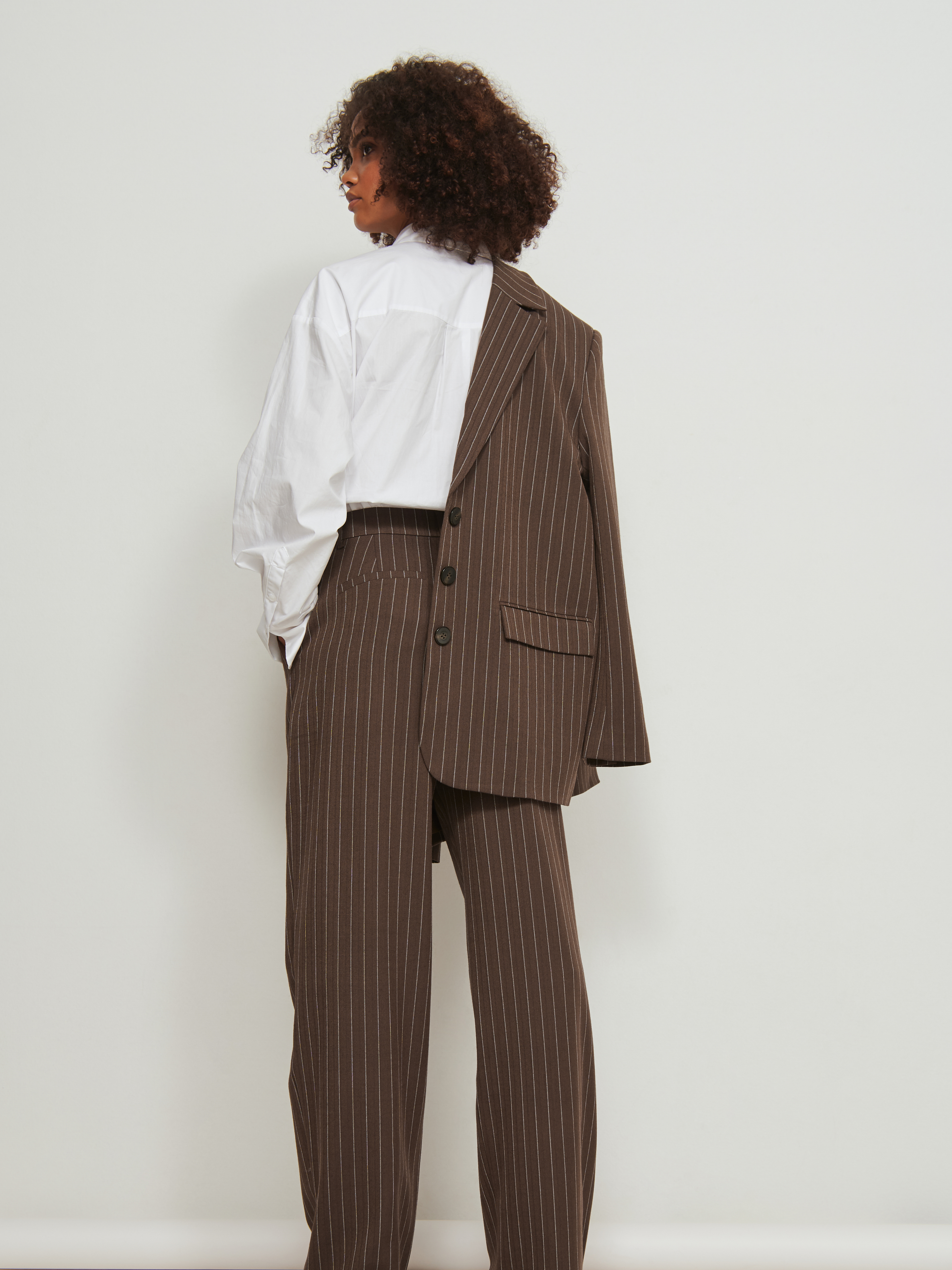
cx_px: 476
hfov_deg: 29.1
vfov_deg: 38.2
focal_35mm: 50
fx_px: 1833
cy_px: 667
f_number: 8
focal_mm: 46
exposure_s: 1/160
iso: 200
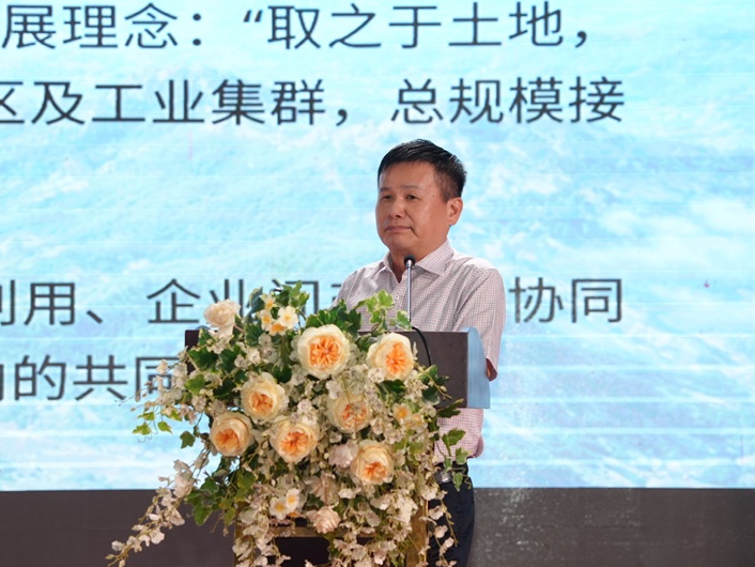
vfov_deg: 8.7
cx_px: 379
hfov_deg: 11.6
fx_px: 3731
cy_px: 284
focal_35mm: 171
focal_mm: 105
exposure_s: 1/160
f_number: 4
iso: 400
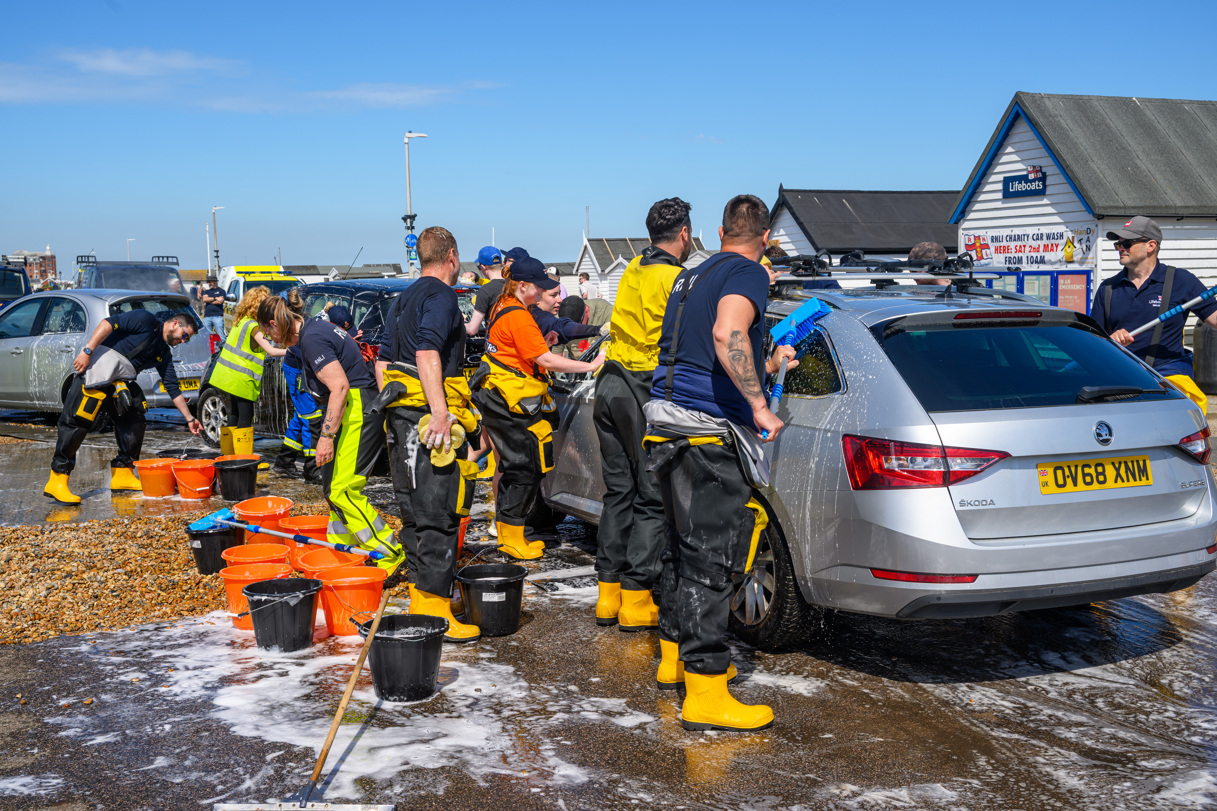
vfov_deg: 35.1
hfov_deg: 50.7
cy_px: 406
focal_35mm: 38
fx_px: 1285
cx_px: 608
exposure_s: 1/500
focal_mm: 38
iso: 180
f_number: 8
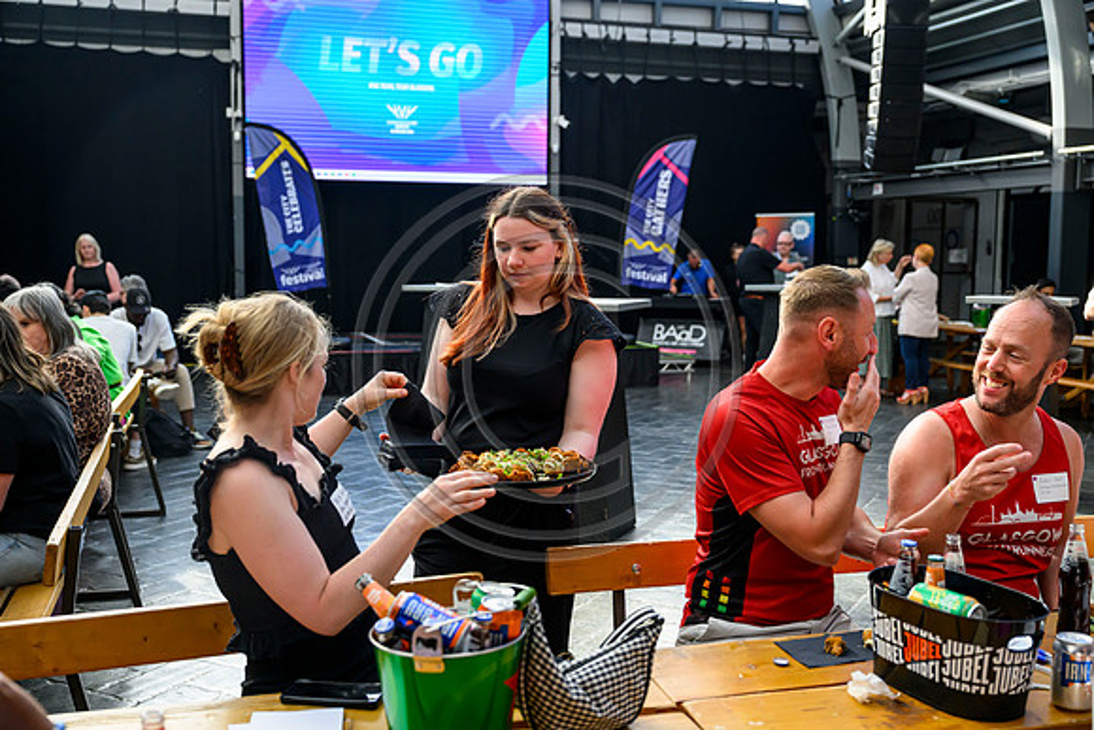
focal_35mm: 38
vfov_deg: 35.1
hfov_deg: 50.7
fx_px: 1155
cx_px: 547
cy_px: 365
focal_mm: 38
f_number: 3.5
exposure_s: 1/2500
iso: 2500
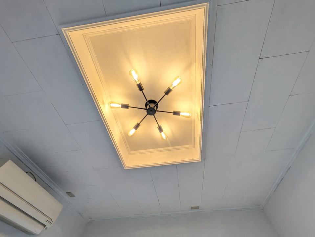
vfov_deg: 85.7
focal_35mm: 14
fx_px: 127
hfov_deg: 102.0
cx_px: 158
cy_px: 118
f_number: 2.2
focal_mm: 1.83
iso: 49
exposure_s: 1/209
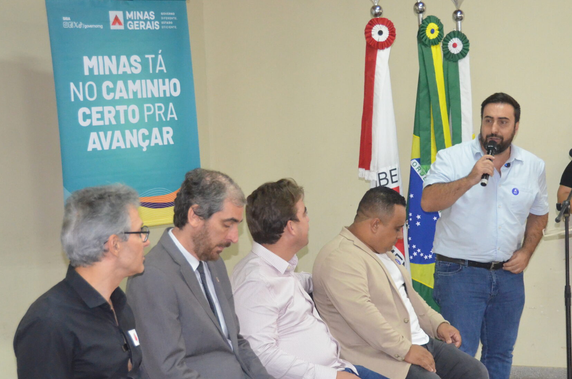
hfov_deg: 23.1
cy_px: 273
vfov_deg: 15.4
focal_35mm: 88
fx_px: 1396
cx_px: 343
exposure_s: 1/60
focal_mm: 38
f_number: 4.2
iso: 3200
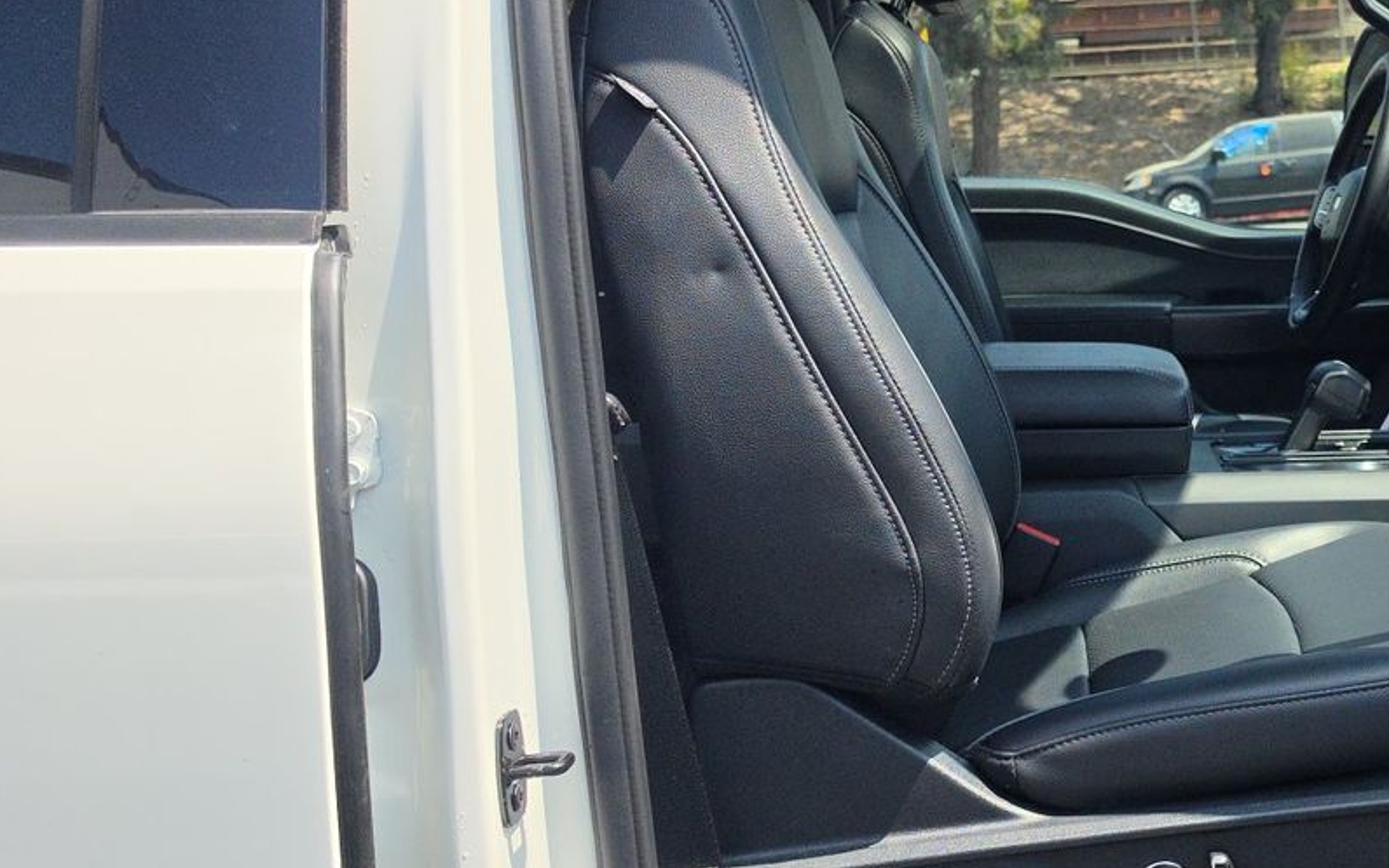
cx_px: 1331
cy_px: 338
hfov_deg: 37.4
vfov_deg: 26.3
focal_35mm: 49
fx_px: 1855
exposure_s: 1/5445
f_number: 1.4
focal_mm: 6.5
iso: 65
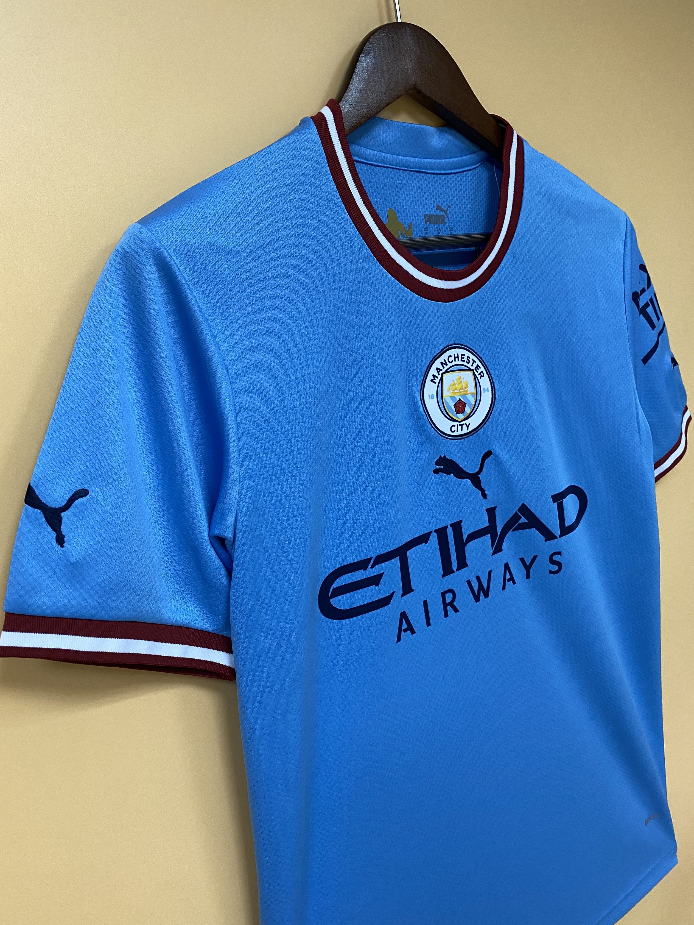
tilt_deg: -8.5
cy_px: 462
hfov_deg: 53.1
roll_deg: +7.5
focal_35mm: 26
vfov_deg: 67.3
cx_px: 347
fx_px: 695
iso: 200
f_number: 1.8
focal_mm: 4.25
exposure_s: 1/50
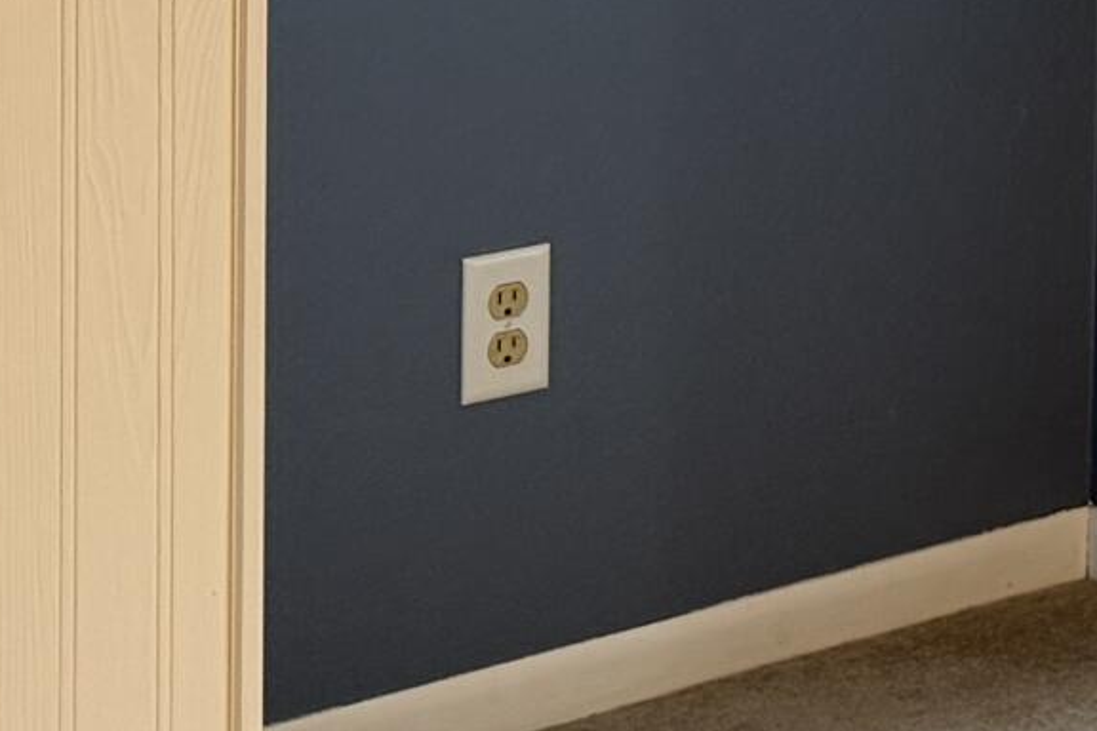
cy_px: -704
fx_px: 3961
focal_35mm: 130
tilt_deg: -2.1
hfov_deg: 13.8
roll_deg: -1.3
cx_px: 2066
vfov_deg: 9.8
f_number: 1.78
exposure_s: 1/60
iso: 160
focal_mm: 6.76
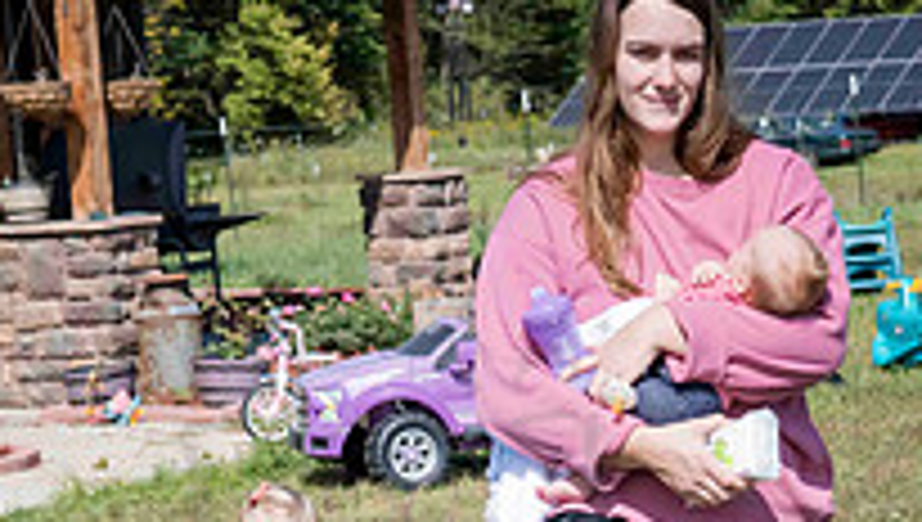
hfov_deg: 11.0
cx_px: 409
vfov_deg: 6.1
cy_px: 927
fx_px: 4774
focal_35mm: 195
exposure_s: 1/1250
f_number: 8
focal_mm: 85
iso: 400
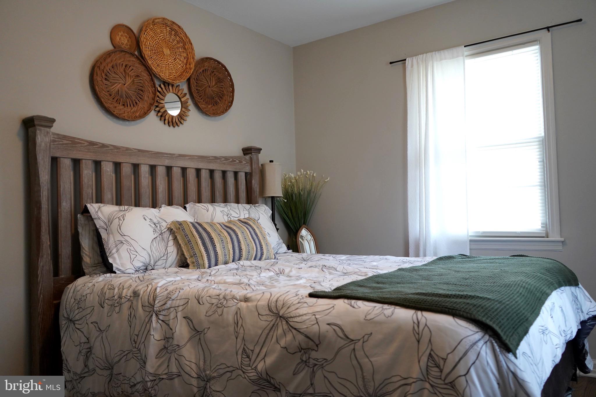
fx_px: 463
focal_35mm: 28
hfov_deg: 65.5
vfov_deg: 46.4
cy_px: 198
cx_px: 298
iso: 2000
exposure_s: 1/160
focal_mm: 28
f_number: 3.5
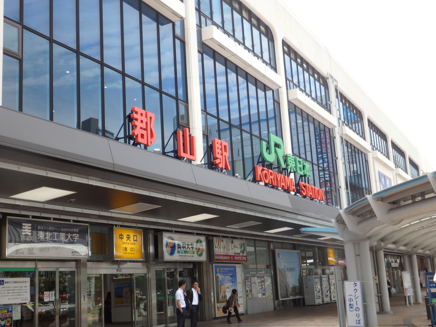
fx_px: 567
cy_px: 164
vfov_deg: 32.2
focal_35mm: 45
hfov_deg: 42.1
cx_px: 218
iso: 125
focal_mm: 8
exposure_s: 1/400
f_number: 3.8
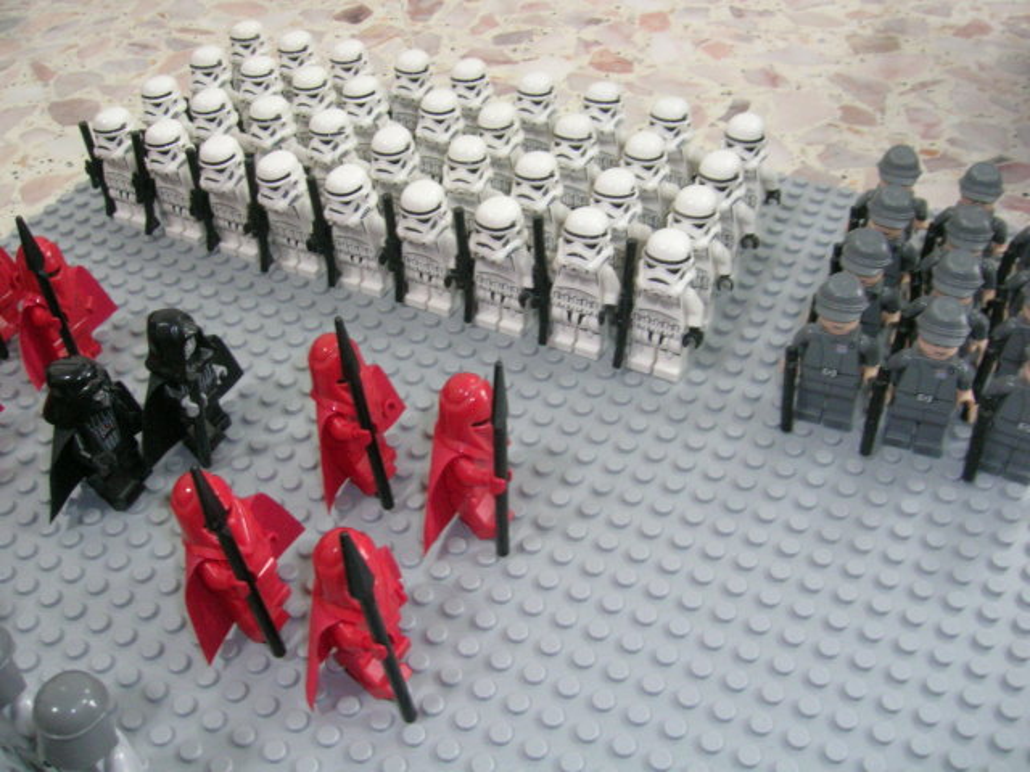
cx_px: 515
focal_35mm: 35
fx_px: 1041
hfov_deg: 52.6
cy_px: 386
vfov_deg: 40.7
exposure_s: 1/2.9
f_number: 4.8
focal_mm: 5.4
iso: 200
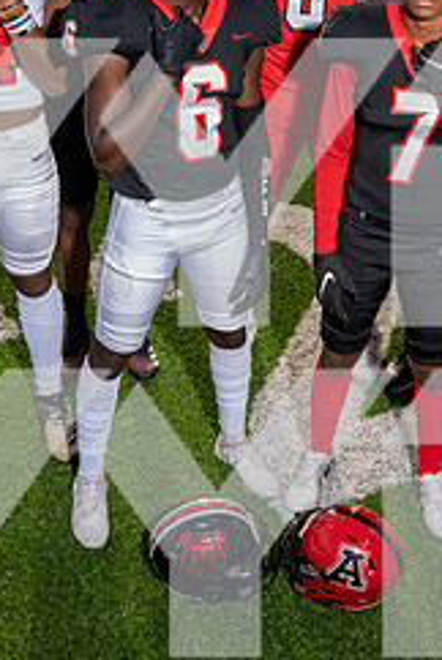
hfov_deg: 20.2
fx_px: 1230
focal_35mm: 67
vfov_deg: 29.7
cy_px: 184
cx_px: 338
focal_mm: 28
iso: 200
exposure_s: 1/250
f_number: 8
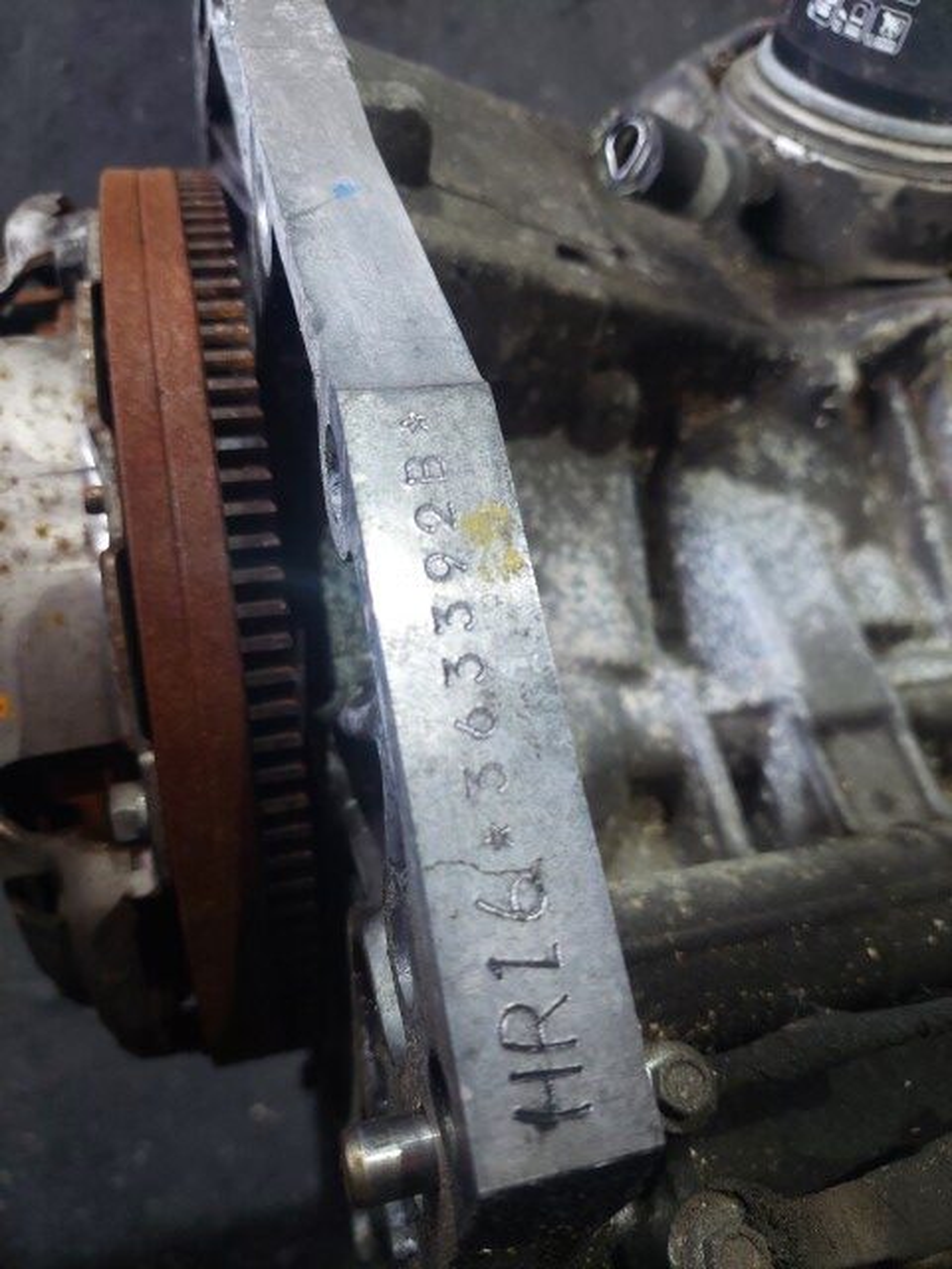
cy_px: 634
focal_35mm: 25
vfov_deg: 69.4
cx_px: 476
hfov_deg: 54.9
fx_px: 917
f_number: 1.8
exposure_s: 1/50
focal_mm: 5.23
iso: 320
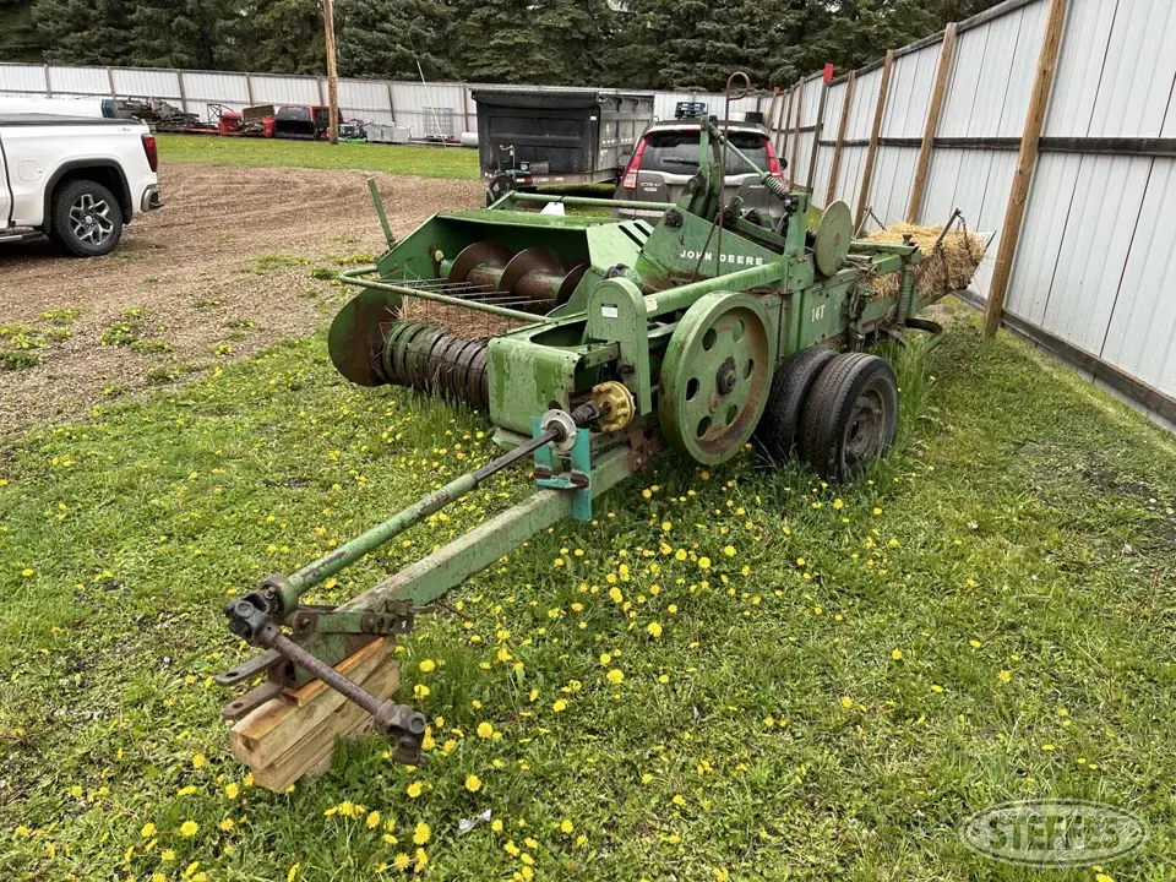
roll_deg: -3.0
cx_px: 588
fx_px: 883
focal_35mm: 26
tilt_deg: -18.6
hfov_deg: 67.3
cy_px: 441
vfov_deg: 53.1
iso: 50
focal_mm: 5.7
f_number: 1.5
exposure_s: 1/588
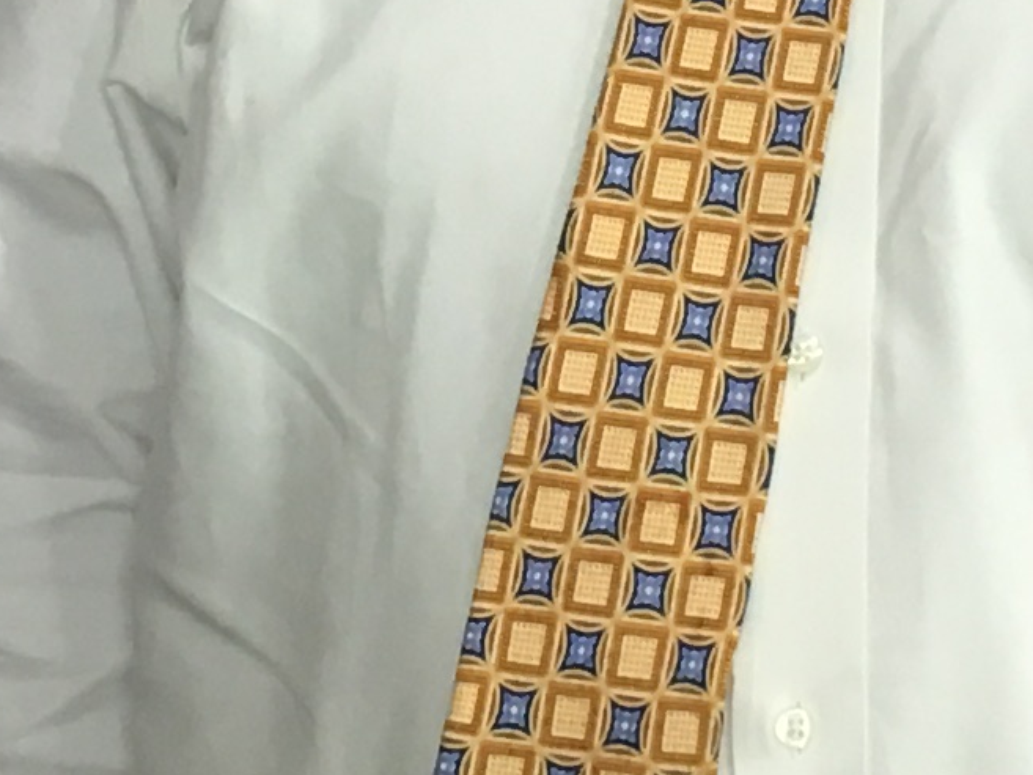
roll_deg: +0.0
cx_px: 733
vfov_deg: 8.1
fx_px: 5313
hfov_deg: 11.1
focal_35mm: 178
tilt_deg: -3.4
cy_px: -486
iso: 80
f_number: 2.2
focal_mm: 4.15
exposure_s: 1/30
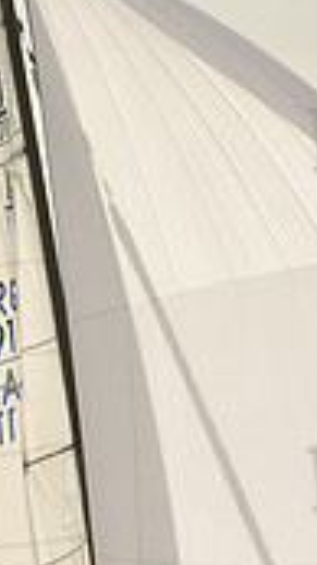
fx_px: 17901
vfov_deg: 1.8
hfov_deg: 1.0
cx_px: 139
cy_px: 304
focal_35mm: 1195
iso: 320
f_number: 9
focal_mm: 340
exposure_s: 1/1250
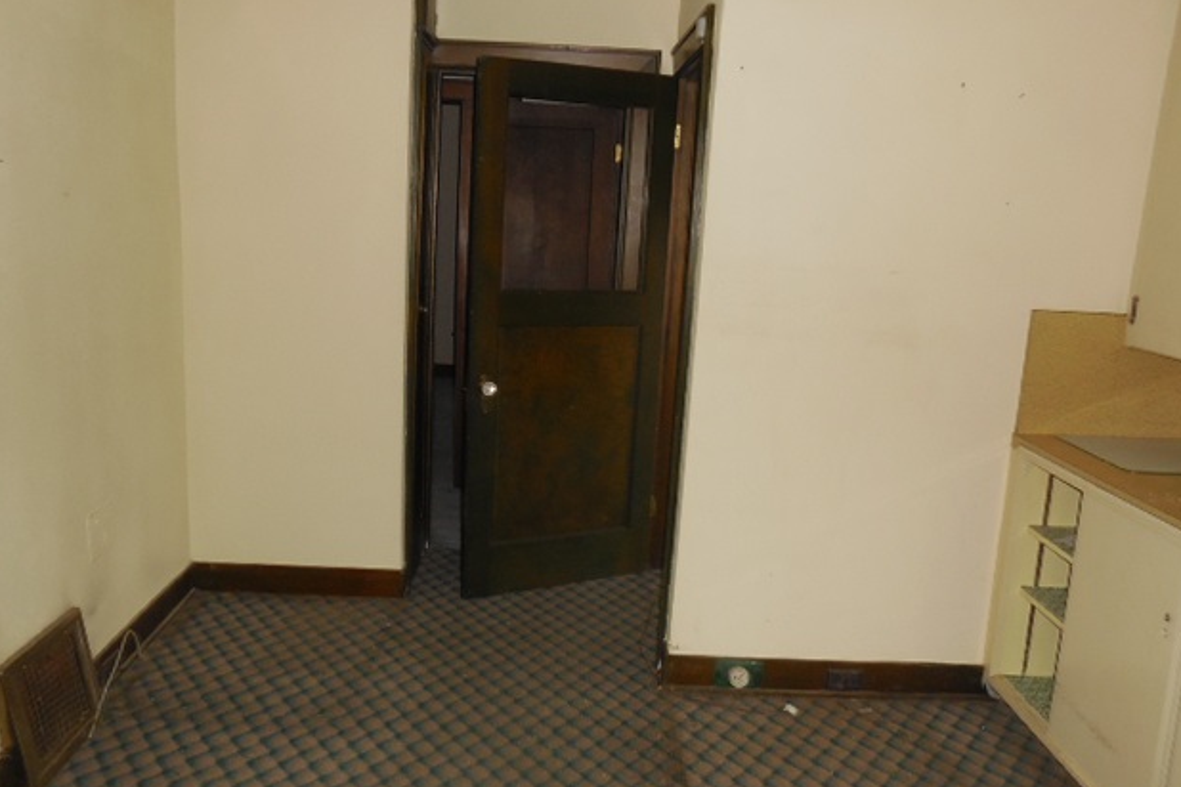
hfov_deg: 65.5
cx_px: 577
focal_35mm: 28
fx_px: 918
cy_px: 386
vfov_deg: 46.4
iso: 400
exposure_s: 1/25
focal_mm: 4.6
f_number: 3.5
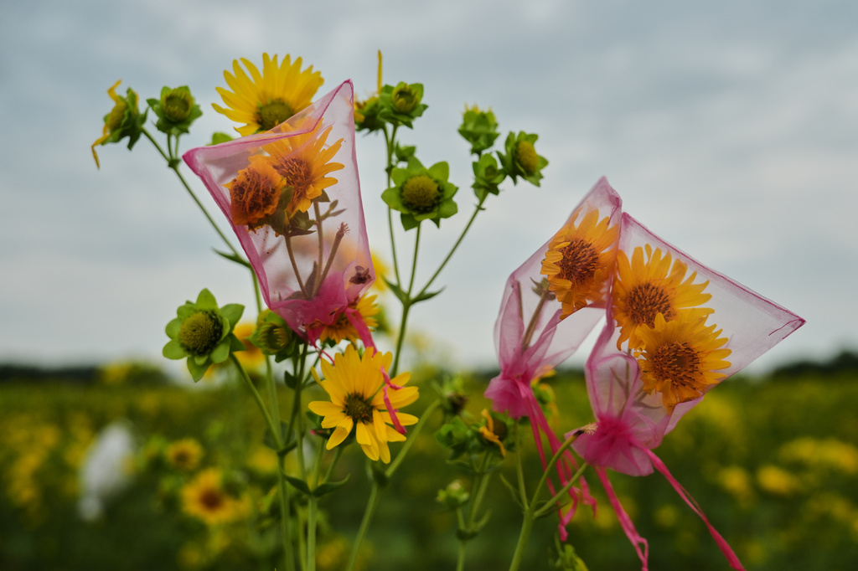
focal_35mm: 35
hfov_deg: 54.4
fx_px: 834
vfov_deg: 37.8
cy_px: 286
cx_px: 429
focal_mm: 35
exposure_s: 1/5000
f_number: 2.8
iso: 800
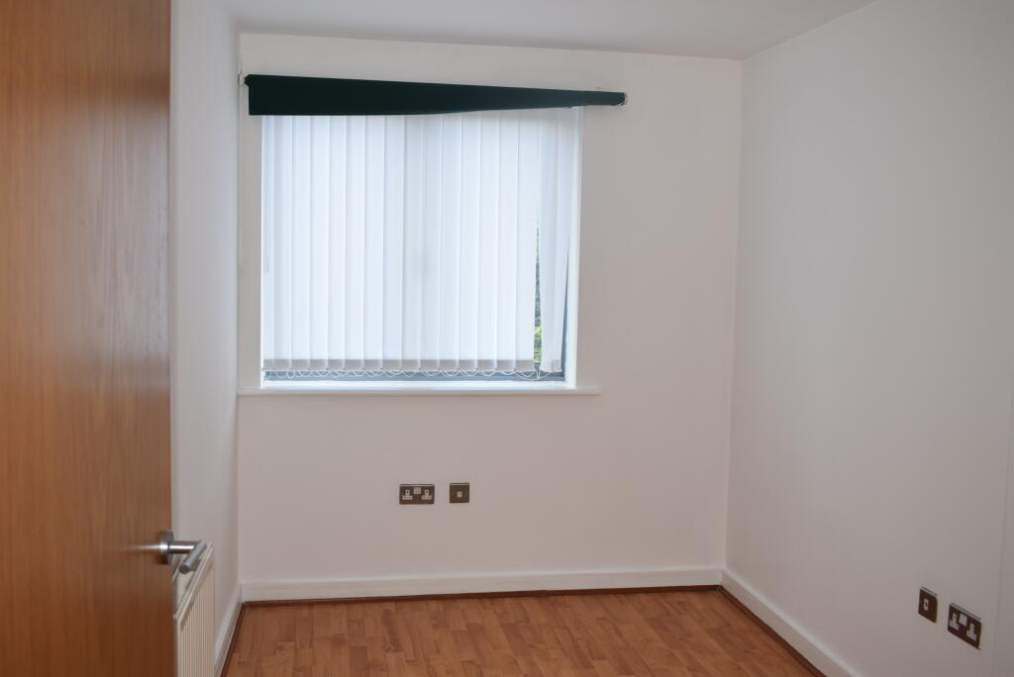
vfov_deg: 36.9
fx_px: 1015
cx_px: 507
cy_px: 338
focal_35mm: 36
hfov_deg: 53.1
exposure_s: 1/125
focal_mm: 24
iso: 450
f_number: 5.6
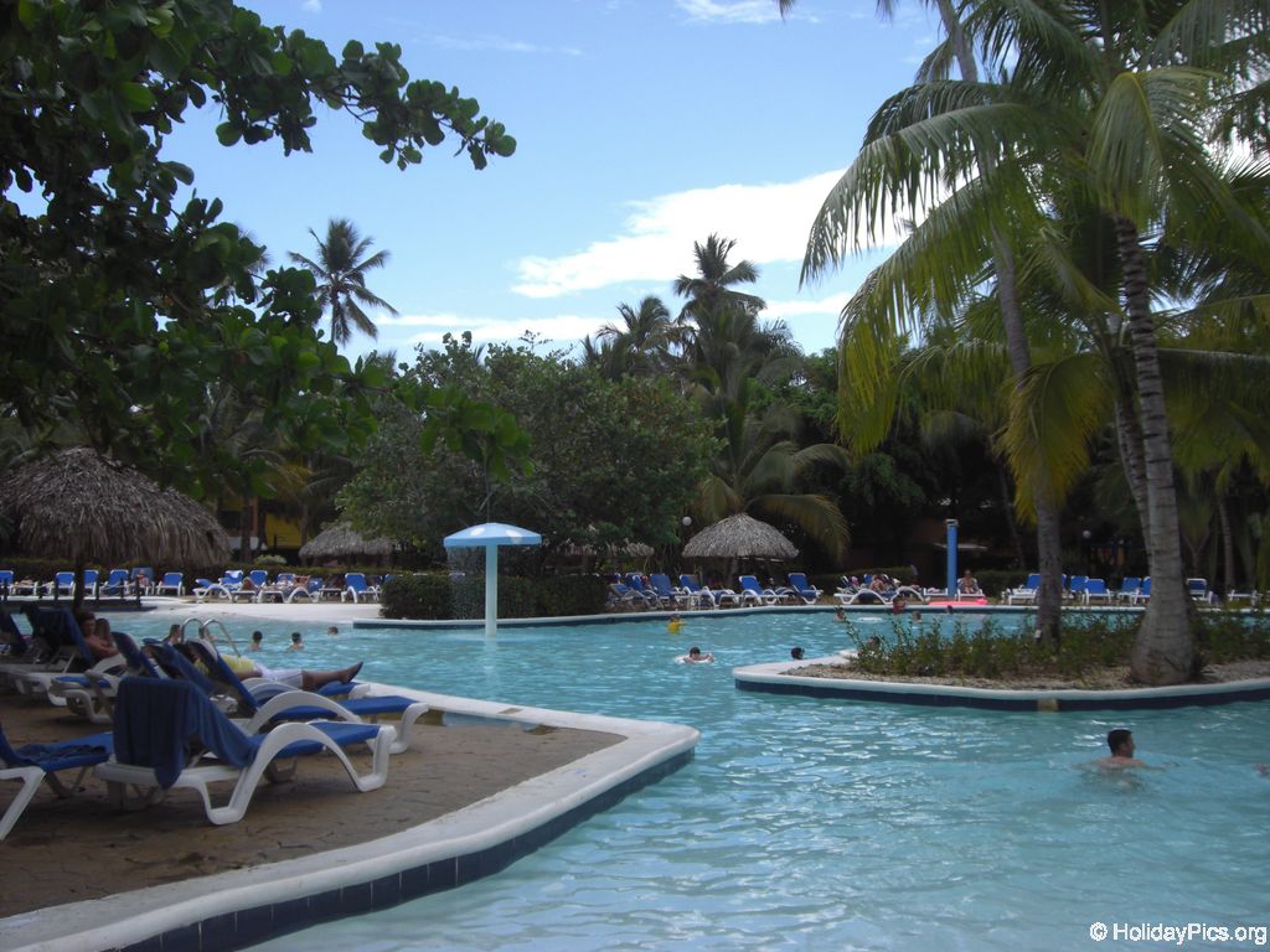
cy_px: 476
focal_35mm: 38
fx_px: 1394
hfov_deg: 49.0
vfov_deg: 37.7
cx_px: 635
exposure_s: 1/500
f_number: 2.7
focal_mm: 6.2
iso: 64
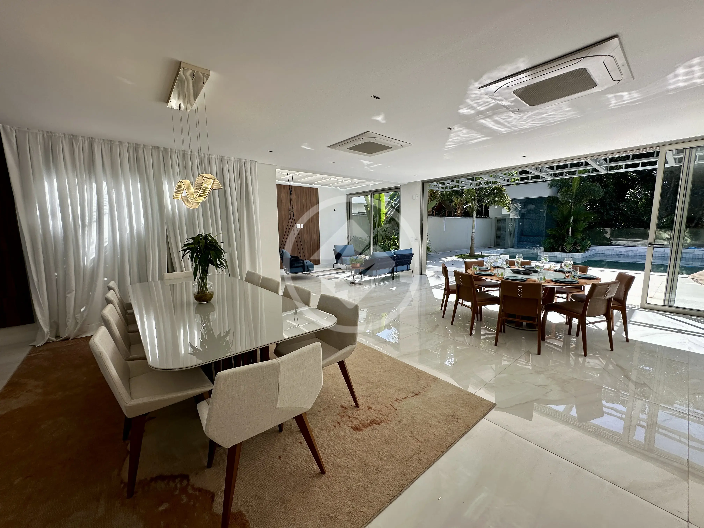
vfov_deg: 85.7
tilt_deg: -7.5
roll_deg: -0.4
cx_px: 352
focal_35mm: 14
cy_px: 264
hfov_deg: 102.1
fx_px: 285
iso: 40
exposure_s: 1/452
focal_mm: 2.22
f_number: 2.2
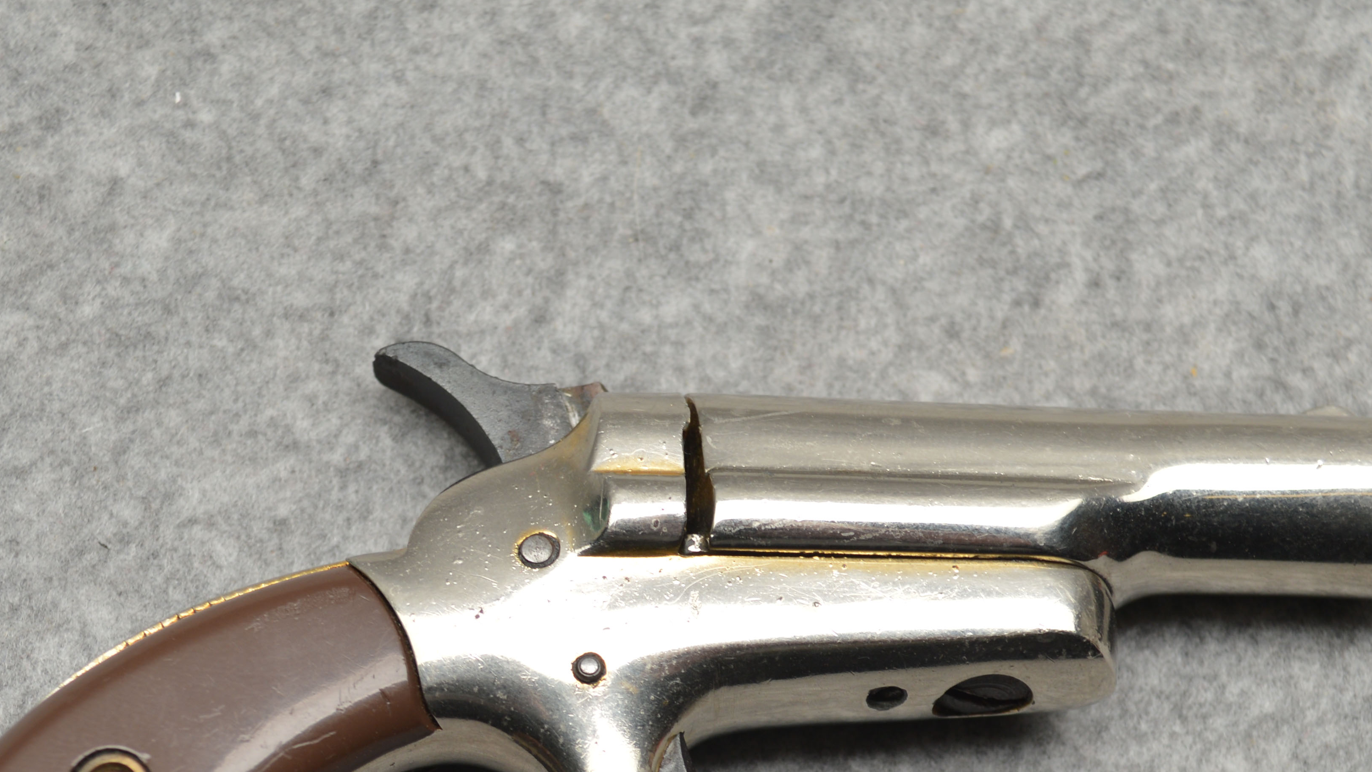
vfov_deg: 16.7
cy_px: 843
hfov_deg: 30.1
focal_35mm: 70
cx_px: 636
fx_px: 2547
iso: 100
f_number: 4.5
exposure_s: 1/200
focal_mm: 24
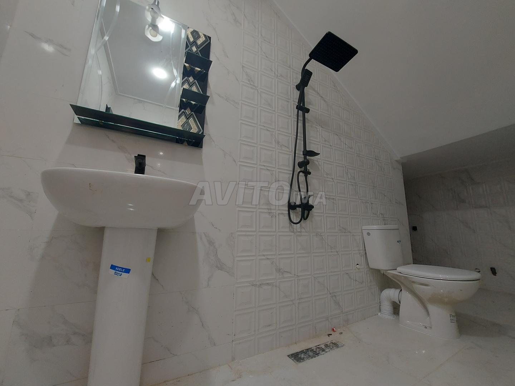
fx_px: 193
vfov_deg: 89.9
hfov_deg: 106.2
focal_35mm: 13
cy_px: 193
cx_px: 258
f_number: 2.2
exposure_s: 1/50
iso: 125
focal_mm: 1.74
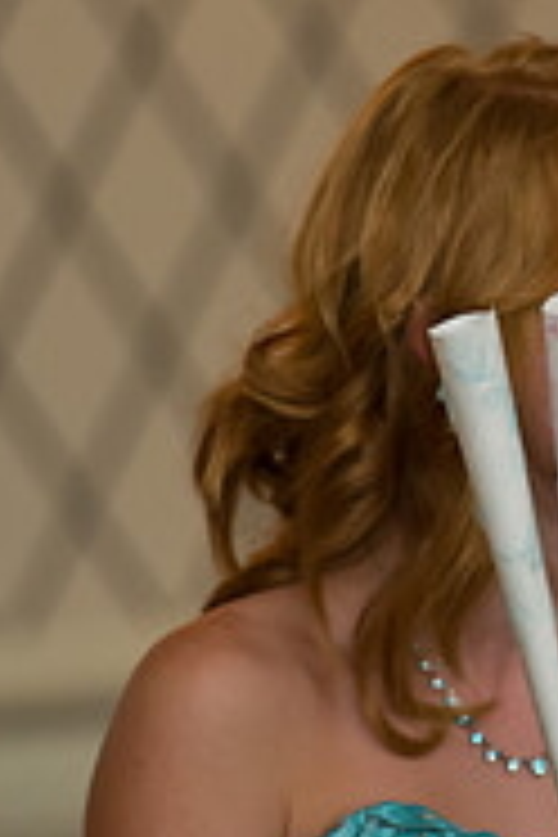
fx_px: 14530
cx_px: 500
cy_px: 432
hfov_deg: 2.2
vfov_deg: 3.3
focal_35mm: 625
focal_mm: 200
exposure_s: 1/125
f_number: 3.2
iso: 1600
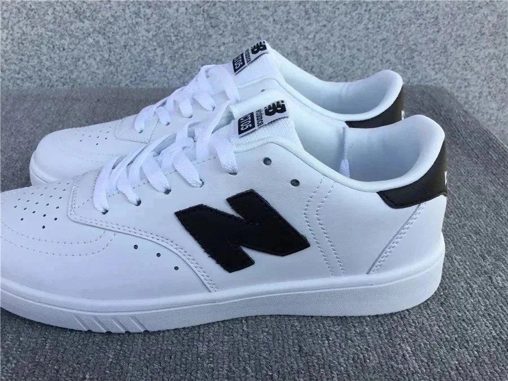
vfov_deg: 45.4
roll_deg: -2.3
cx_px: 254
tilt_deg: -30.5
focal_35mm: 31
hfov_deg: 58.4
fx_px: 455
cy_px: 190
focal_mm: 3.3
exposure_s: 1/562
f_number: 2.4
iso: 25
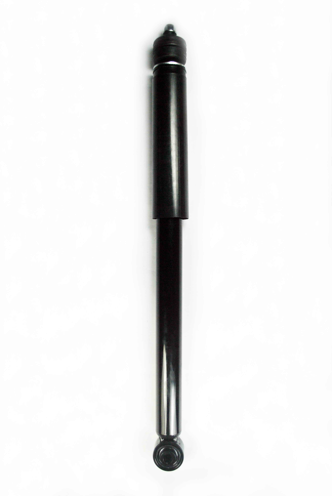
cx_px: 166
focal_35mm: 30
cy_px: 248
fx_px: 414
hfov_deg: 43.7
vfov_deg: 61.9
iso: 200
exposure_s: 1/400
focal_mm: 20
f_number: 3.8
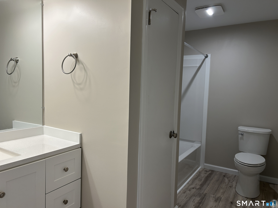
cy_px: 104
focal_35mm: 26
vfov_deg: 53.1
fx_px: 209
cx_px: 139
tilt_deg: -4.3
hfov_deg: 67.3
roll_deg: -1.5
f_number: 1.5
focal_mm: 5.7
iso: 50
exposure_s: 1/120
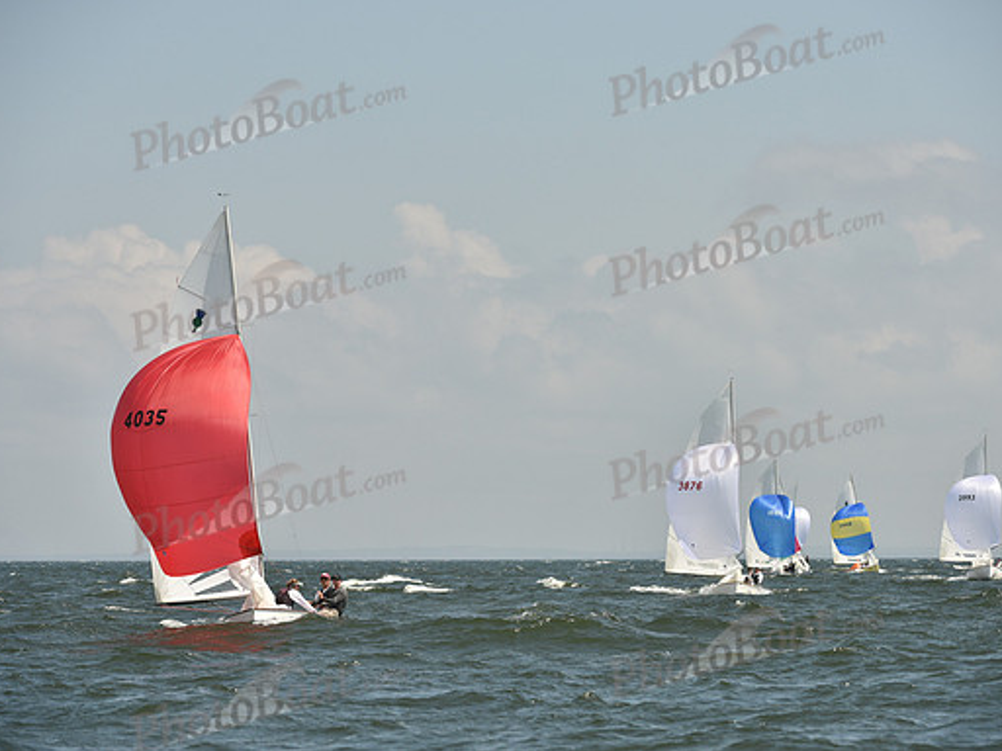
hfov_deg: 9.1
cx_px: 509
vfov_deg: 6.8
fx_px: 6310
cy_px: 375
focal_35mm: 218
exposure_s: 1/1600
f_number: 5.6
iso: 250
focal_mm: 200
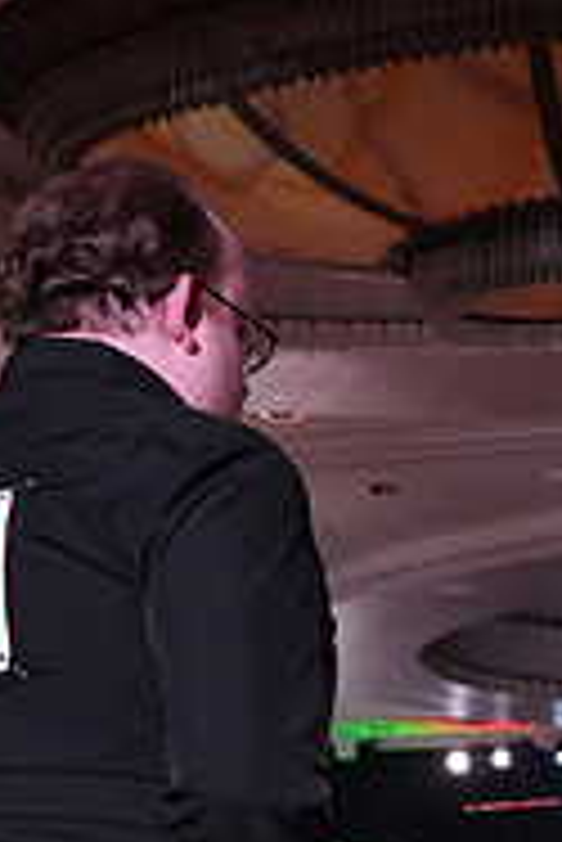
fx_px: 2688
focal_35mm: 115
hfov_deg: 11.8
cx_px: 537
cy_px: 1193
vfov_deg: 16.5
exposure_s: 1/320
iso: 5000
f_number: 5.6
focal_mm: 37
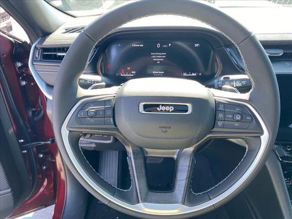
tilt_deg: -30.3
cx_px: 146
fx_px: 219
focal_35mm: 26
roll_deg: +0.0
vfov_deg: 53.1
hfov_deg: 67.3
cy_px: 110
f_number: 1.8
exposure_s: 1/121
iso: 80
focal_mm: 4.25
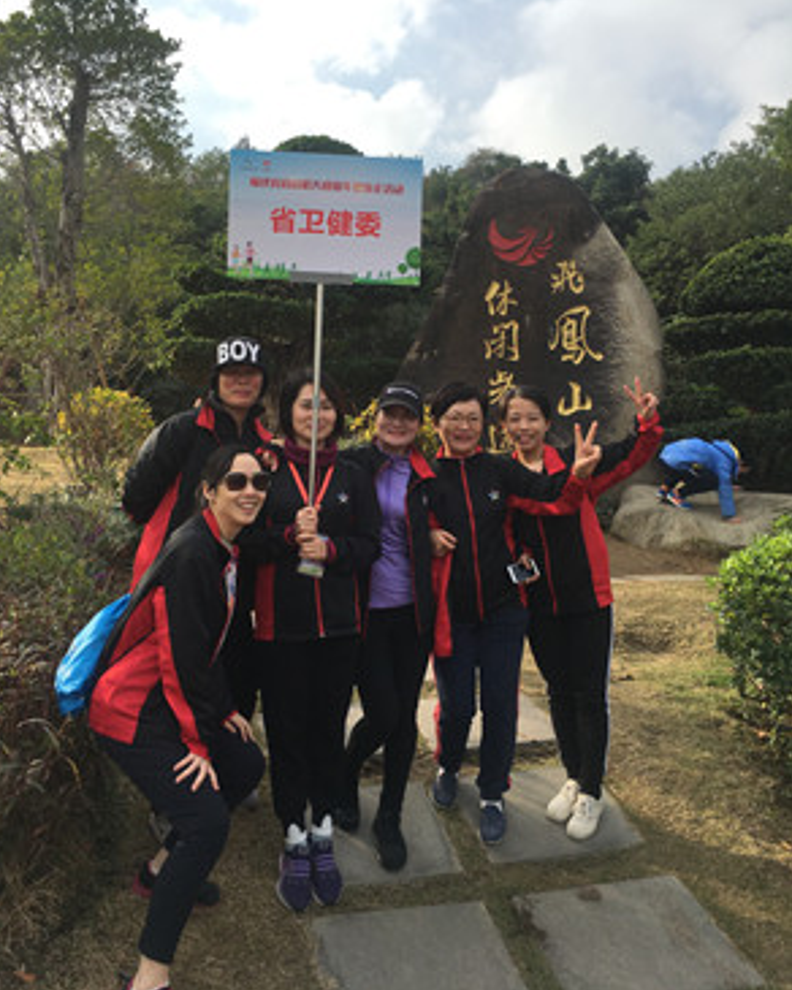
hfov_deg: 47.1
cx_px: 388
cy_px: 450
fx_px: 908
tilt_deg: +4.5
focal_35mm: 31
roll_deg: -0.2
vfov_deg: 57.1
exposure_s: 1/1026
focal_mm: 4.15
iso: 25
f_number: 2.2
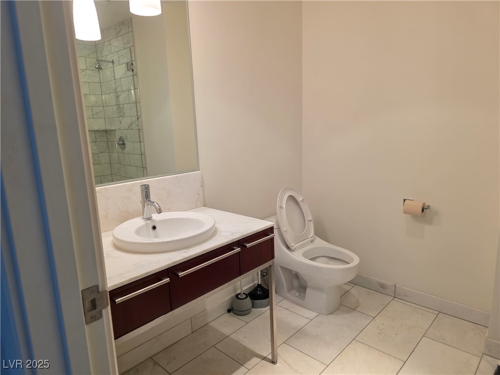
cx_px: 250
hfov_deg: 73.9
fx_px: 332
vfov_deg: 58.9
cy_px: 188
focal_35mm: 23
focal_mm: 6.3
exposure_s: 1/120
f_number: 1.7
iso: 320
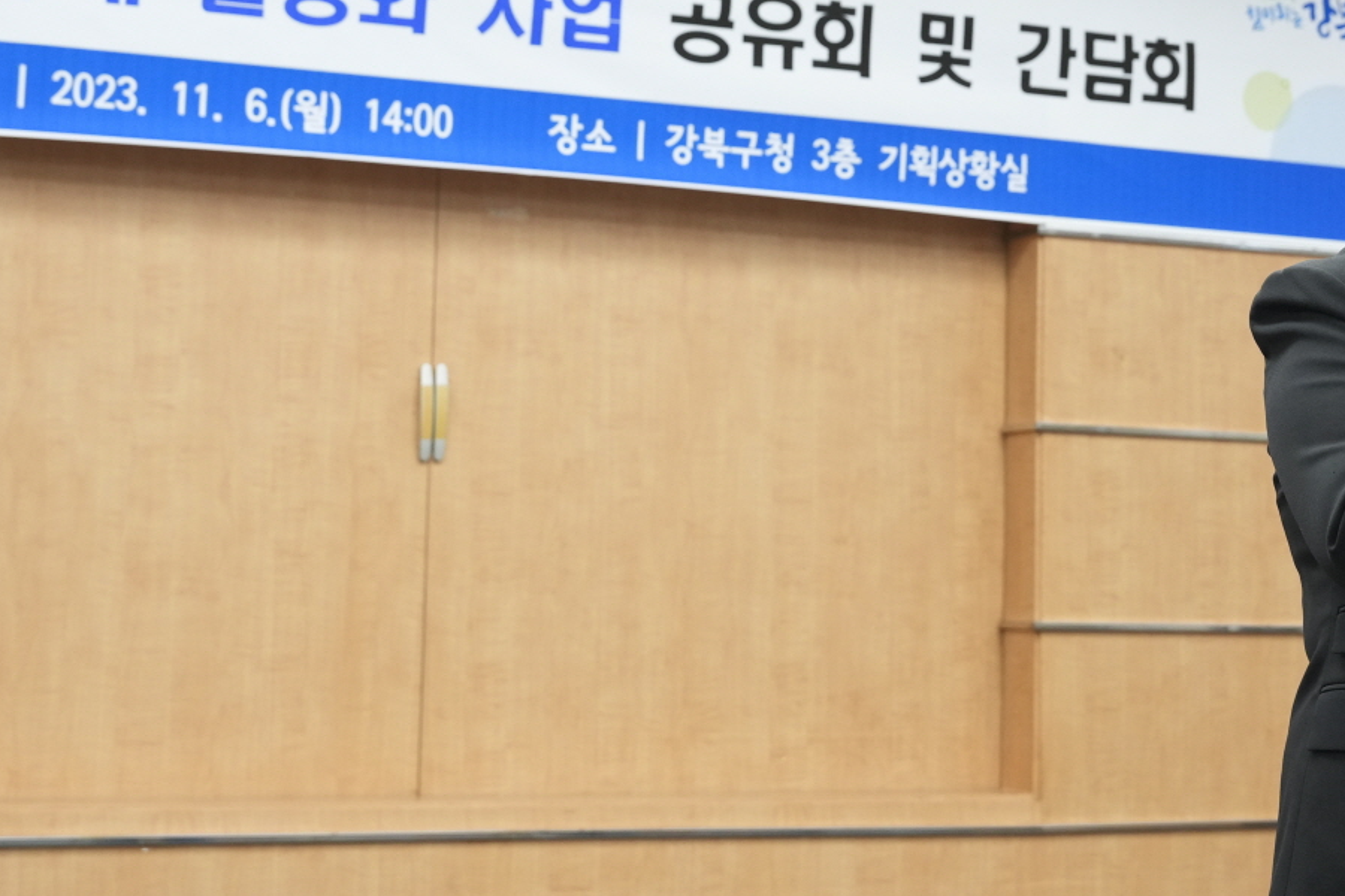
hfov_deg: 26.6
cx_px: 713
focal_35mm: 76
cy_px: 269
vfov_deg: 17.9
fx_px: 2839
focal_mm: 38
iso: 2000
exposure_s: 1/160
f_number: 4
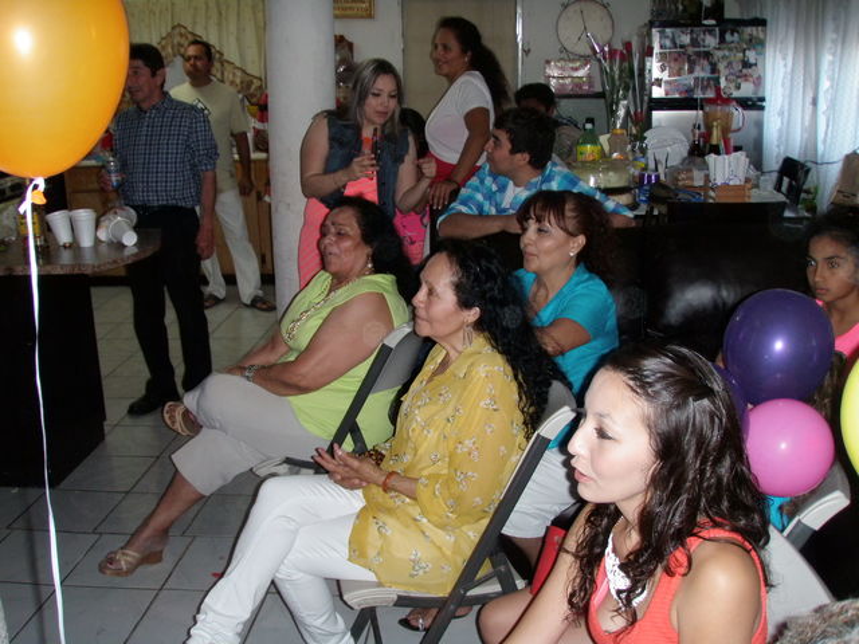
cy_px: 322
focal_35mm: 38
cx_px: 430
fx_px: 943
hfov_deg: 49.0
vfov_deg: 37.7
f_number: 3.5
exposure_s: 1/30
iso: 200
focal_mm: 6.7
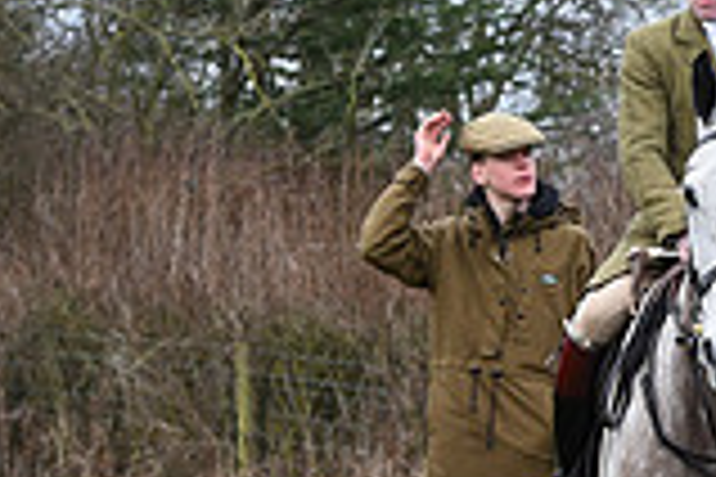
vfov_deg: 5.4
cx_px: 1288
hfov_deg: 7.8
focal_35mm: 255
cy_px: 364
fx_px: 5071
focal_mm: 70
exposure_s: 1/500
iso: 900
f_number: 5.6
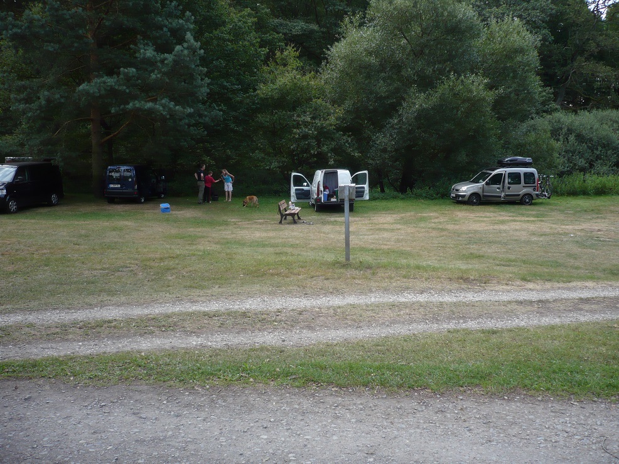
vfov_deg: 40.7
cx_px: 310
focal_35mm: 35
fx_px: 626
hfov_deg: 52.6
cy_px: 232
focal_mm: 5.8
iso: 100
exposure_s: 1/400
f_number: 2.8
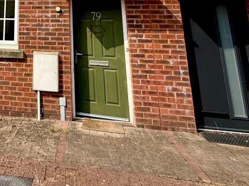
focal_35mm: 34
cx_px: 24
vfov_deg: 35.0
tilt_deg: +15.0
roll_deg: -0.4
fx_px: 244
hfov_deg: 48.2
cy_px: -25
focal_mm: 2.22
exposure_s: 1/1572
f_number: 2.2
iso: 50
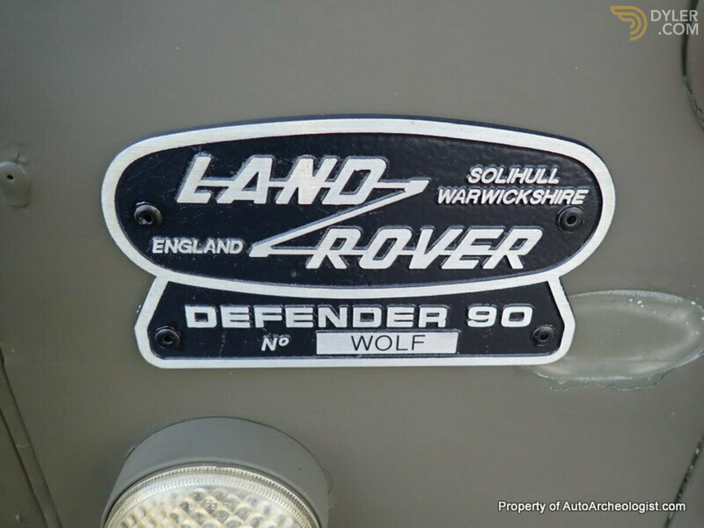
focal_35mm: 25
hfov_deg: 69.4
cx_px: 352
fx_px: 508
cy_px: 264
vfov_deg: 54.9
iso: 125
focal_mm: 4.5
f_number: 2
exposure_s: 1/60
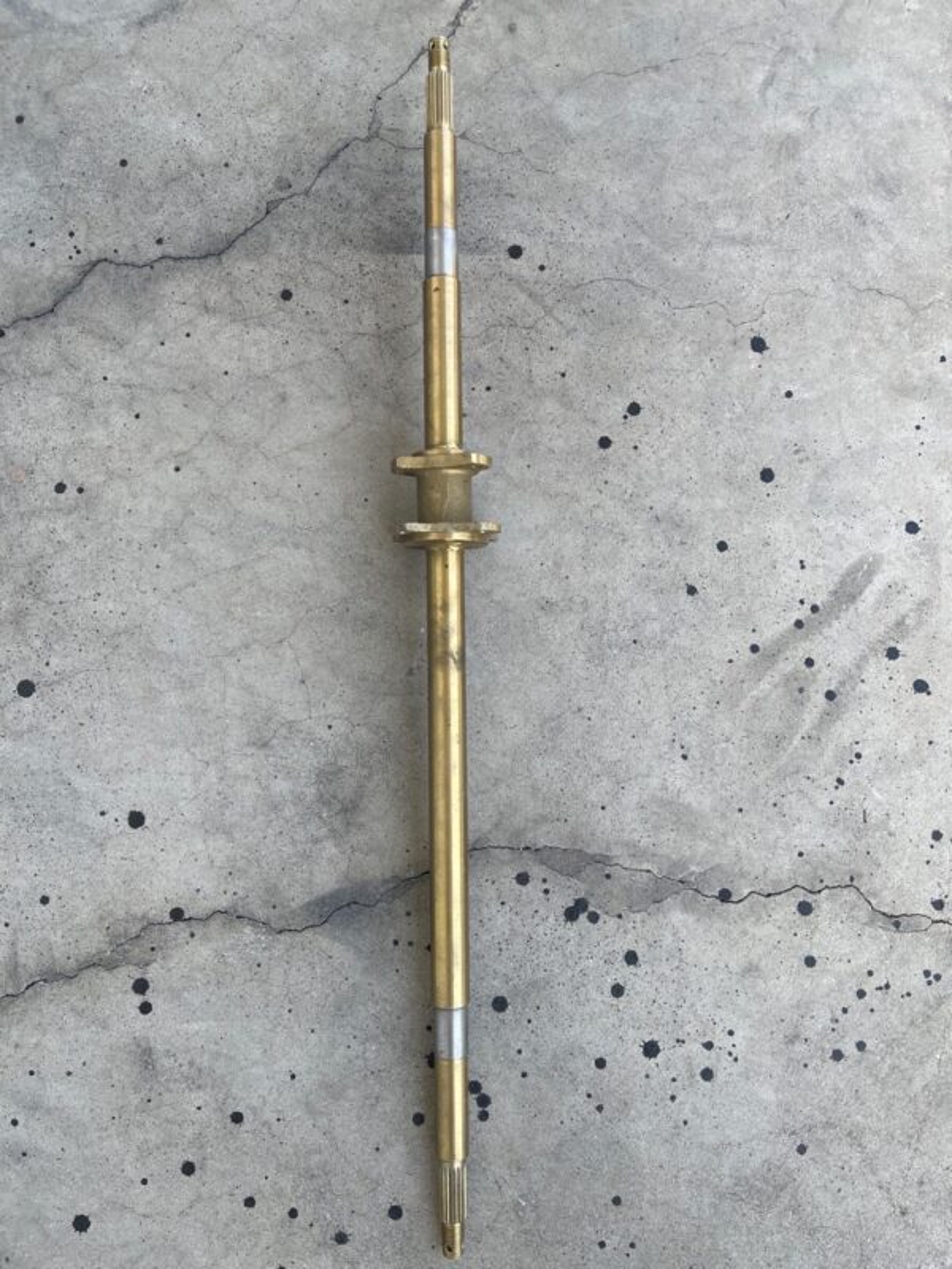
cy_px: 634
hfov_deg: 53.1
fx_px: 953
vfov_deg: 67.3
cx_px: 476
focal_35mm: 26
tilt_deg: -84.5
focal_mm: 5.1
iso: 32
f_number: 1.6
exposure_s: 1/297
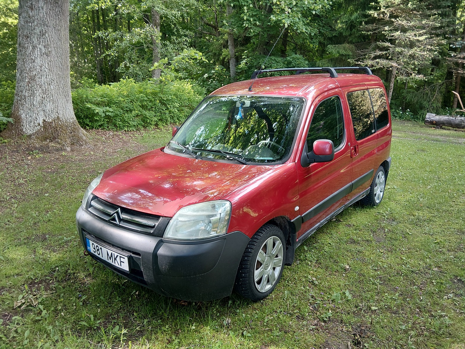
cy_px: 174
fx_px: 349
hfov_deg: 67.3
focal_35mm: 26
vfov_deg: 53.1
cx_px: 232
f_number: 1.8
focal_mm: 3.86
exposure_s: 1/50
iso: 50
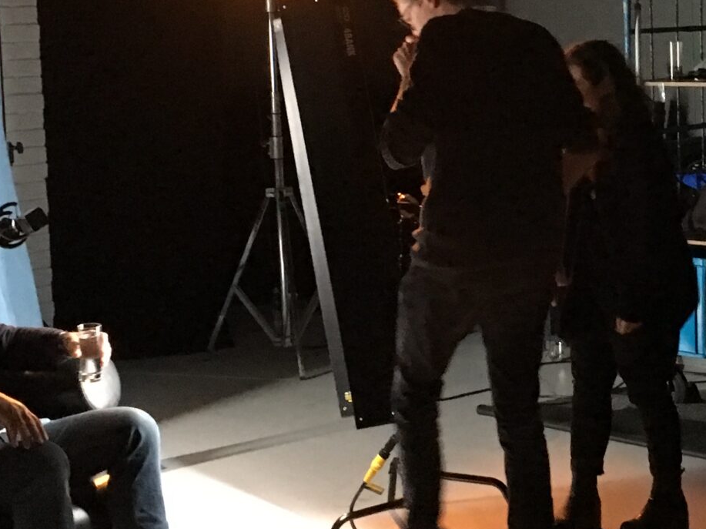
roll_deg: +1.1
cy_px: 134
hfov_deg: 23.7
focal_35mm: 81
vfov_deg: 18.1
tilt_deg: -4.4
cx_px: 572
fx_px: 1651
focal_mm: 4.15
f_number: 2.2
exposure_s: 1/17
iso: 320
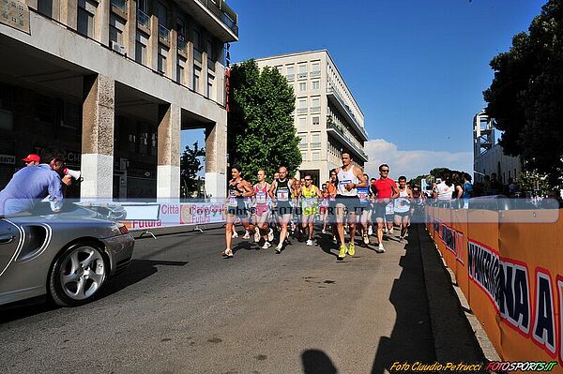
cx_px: 282
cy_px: 187
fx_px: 375
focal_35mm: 24
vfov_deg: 53.1
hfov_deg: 73.8
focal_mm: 24
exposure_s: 1/400
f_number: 18
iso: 400
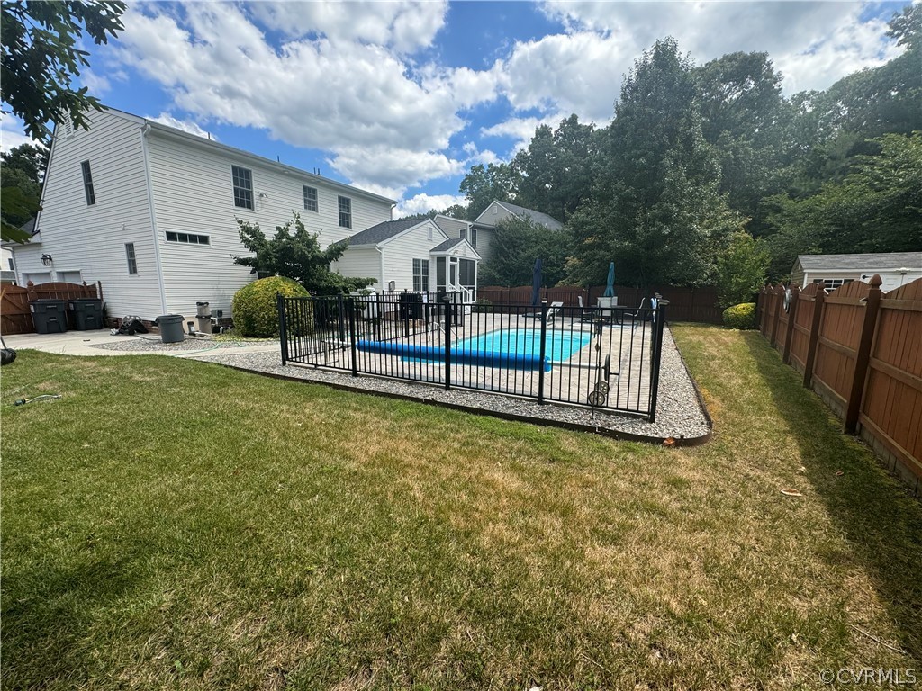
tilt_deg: -9.9
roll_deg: -0.7
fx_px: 373
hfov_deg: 102.1
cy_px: 346
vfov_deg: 85.7
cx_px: 461
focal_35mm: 14
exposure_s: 1/879
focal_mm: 2.22
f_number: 2.2
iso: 50
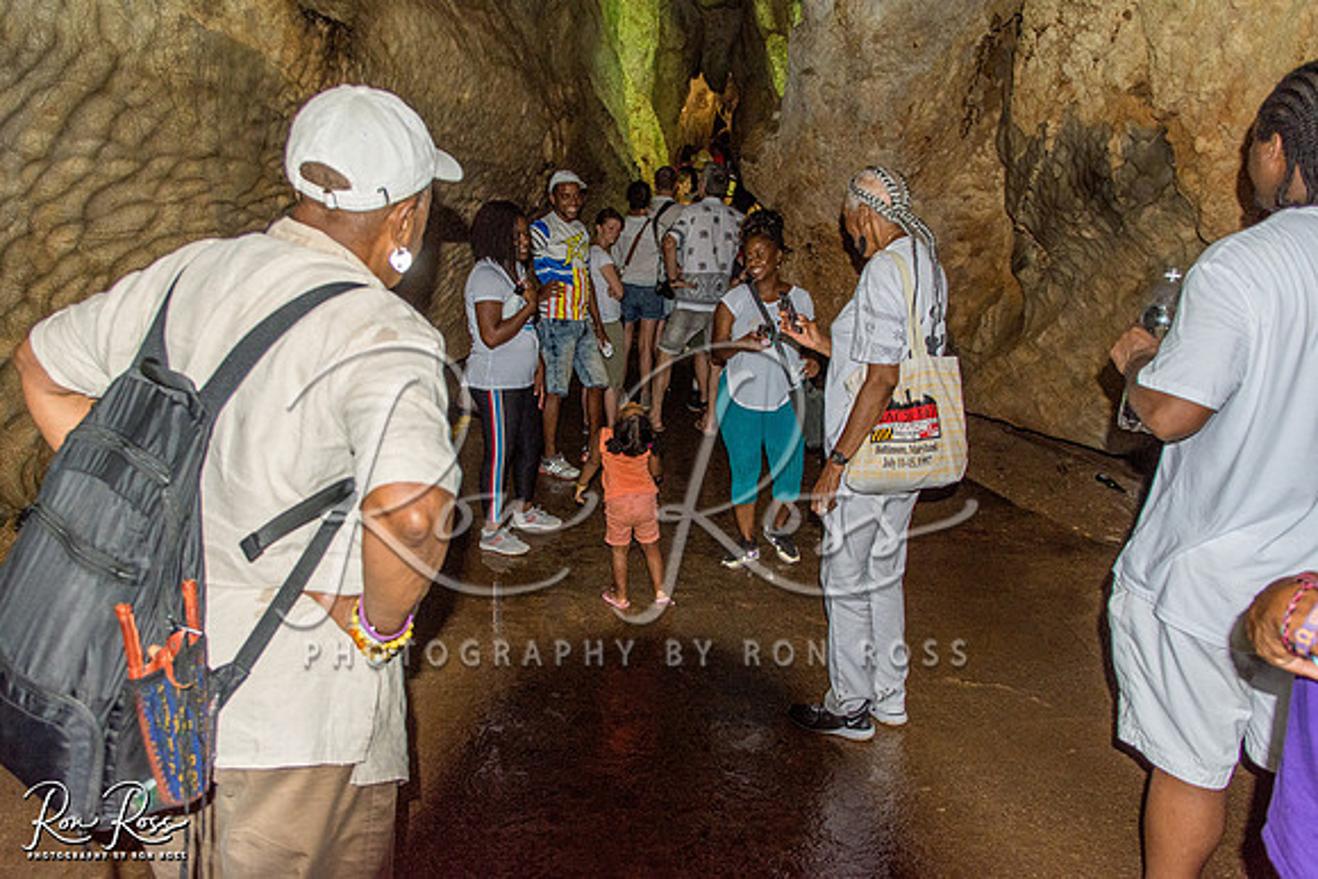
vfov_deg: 50.4
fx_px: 934
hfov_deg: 70.4
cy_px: 440
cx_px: 659
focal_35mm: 26
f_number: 3.2
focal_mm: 17
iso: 1000
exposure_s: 1/100
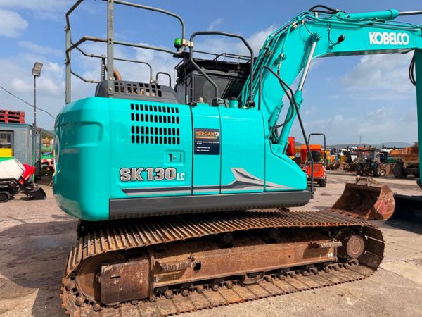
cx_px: 211
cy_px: 158
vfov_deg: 56.8
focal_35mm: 24
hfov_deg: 71.6
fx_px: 293
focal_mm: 6.76
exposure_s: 1/6711
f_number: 1.78
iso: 80
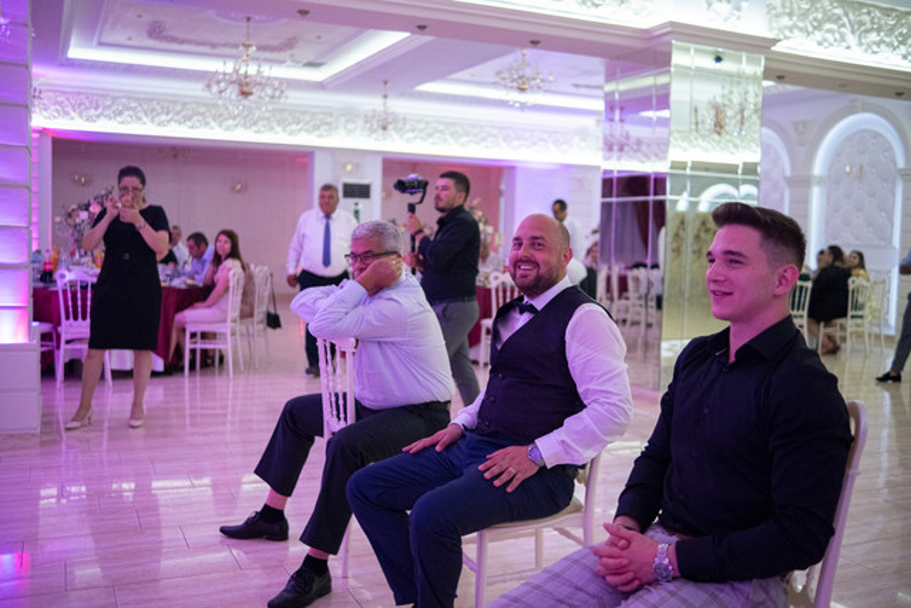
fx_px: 886
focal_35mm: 35
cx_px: 456
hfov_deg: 54.4
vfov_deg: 37.9
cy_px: 304
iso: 1250
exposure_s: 1/125
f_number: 1.4
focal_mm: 23
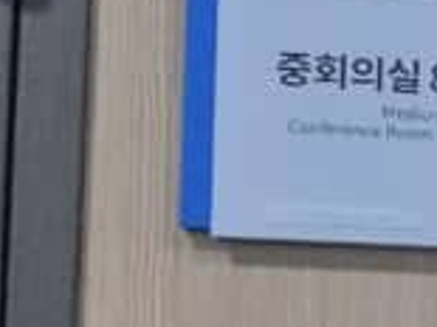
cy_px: 502
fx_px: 1917
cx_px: 1370
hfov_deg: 9.6
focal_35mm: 152
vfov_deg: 9.5
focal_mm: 5.4
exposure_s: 1/120
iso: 200
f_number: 1.8
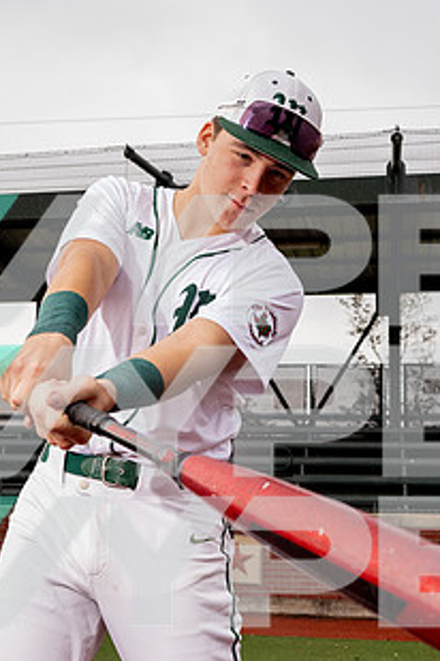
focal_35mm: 51
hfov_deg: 26.5
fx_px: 935
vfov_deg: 38.6
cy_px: 413
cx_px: 209
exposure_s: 1/250
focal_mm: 35
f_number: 6.3
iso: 800
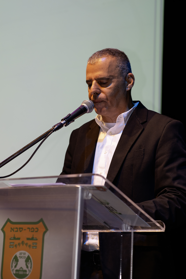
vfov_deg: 23.9
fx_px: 658
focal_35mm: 85
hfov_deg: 16.1
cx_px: 93
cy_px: 140
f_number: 4
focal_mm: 85
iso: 1250
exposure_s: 1/160
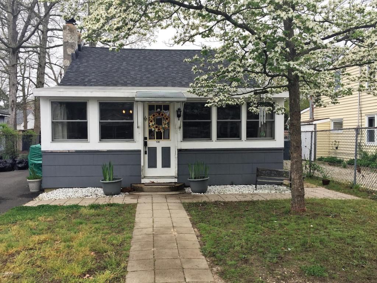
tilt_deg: -0.3
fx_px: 316
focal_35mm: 29
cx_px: 188
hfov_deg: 61.7
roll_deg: -0.9
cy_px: 142
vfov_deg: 48.2
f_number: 2.2
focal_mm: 4.15
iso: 32
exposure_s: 1/608
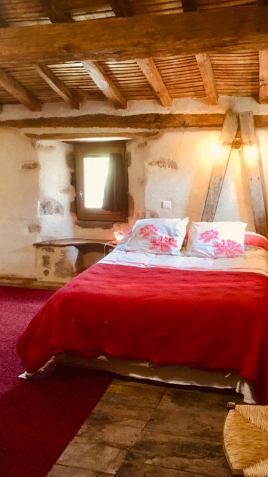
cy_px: 240
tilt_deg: -11.0
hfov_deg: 36.6
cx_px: 153
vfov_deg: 61.0
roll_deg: -0.6
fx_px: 405
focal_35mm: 32
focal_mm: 4.15
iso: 200
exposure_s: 1/20
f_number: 2.2
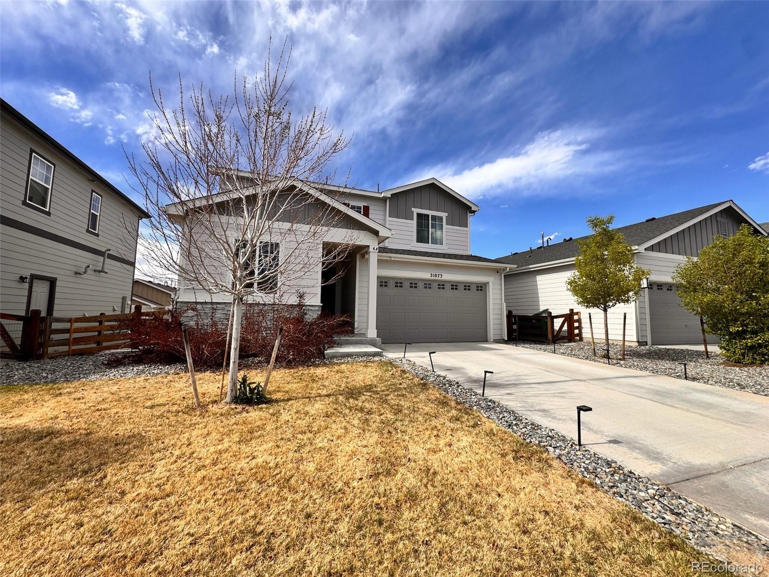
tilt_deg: +5.0
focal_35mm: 14
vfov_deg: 85.7
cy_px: 288
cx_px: 384
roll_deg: -1.6
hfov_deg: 102.1
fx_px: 311
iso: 40
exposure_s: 1/1160
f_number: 2.2
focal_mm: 2.22
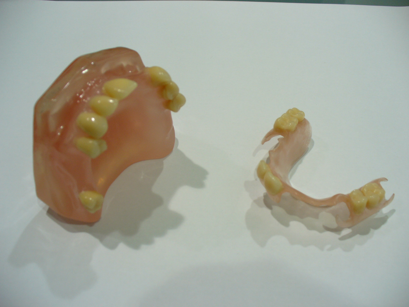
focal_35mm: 37
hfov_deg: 50.1
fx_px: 437
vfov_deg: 38.7
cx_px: 204
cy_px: 154
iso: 80
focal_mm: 6.1
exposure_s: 1/100
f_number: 2.8
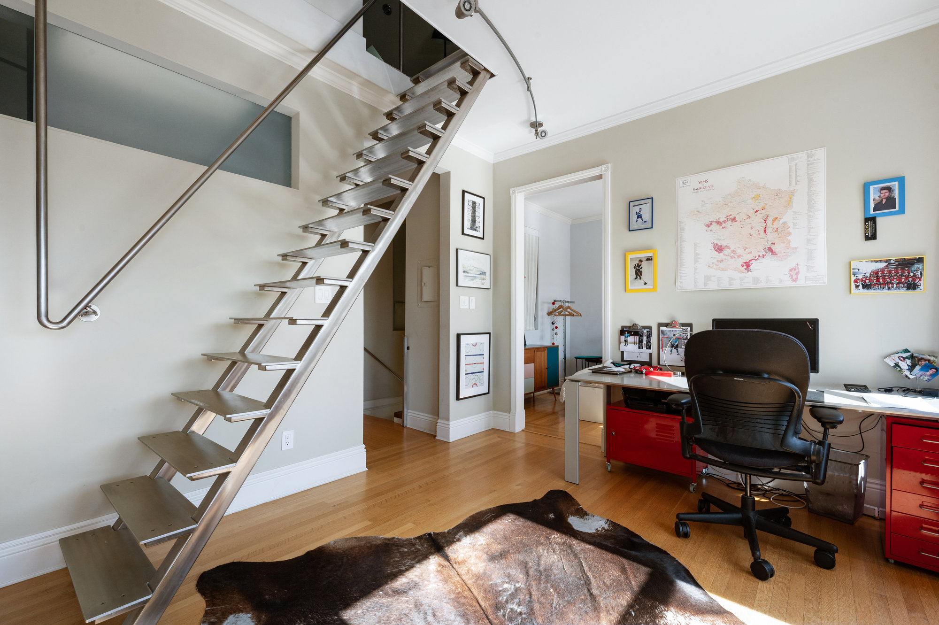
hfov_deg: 98.6
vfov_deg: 75.4
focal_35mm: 16
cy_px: 312
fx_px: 404
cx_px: 470
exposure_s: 1/60
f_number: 11
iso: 400
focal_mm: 15.5
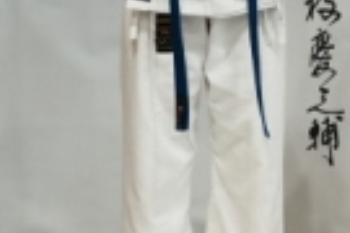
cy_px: -63
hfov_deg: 9.6
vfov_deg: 6.7
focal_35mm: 202
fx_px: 1964
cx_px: 666
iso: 640
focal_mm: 34
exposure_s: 1/30
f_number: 4
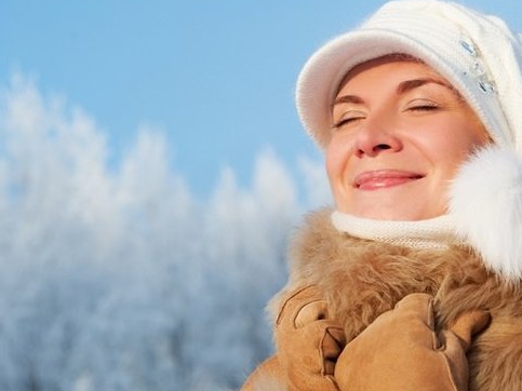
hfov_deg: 23.0
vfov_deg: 17.4
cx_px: 322
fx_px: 1281
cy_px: 183
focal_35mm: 85
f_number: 5.6
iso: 500
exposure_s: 1/1600
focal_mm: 62
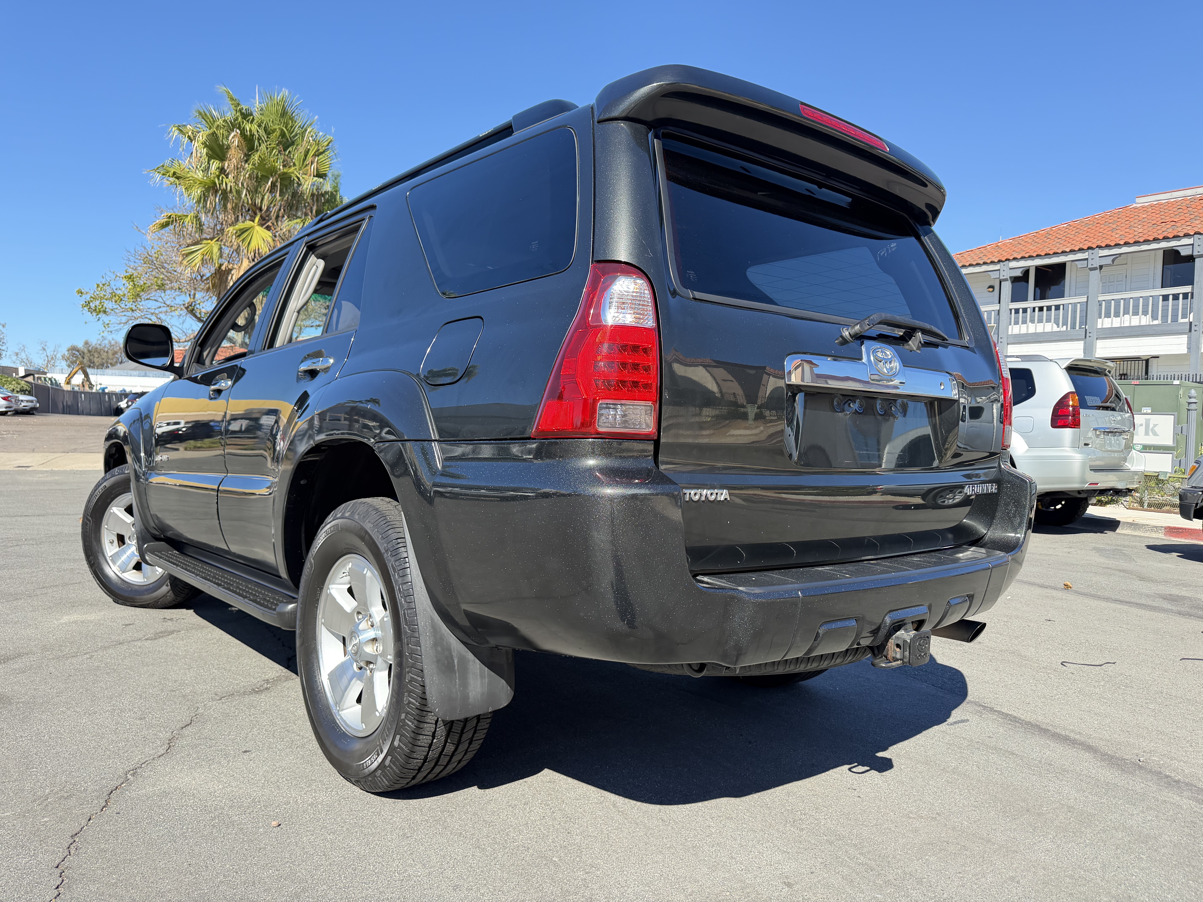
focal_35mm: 24
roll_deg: -0.7
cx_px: 602
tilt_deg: -1.9
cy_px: 451
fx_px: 834
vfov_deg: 56.8
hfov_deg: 71.6
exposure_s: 1/858
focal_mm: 6.76
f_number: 1.78
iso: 100
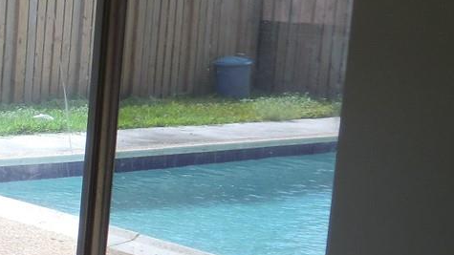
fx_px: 1059
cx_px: -234
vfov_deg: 13.7
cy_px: 139
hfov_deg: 20.5
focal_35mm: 88
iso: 64
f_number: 3.2
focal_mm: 4.3
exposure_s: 1/200
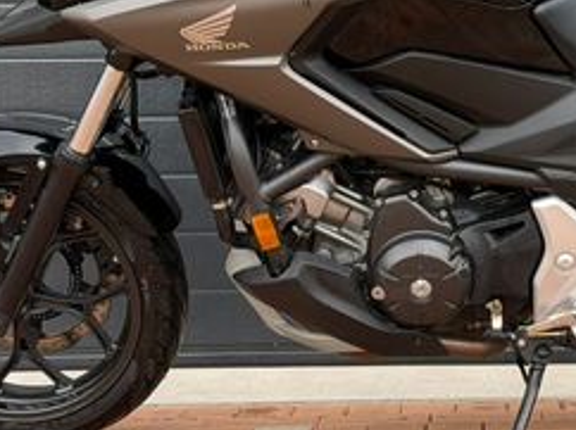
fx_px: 2111
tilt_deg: -2.7
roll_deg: +0.4
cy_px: 71
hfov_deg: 15.3
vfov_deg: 11.6
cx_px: 559
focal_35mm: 127
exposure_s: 1/566
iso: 80
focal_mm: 6.76
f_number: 1.78
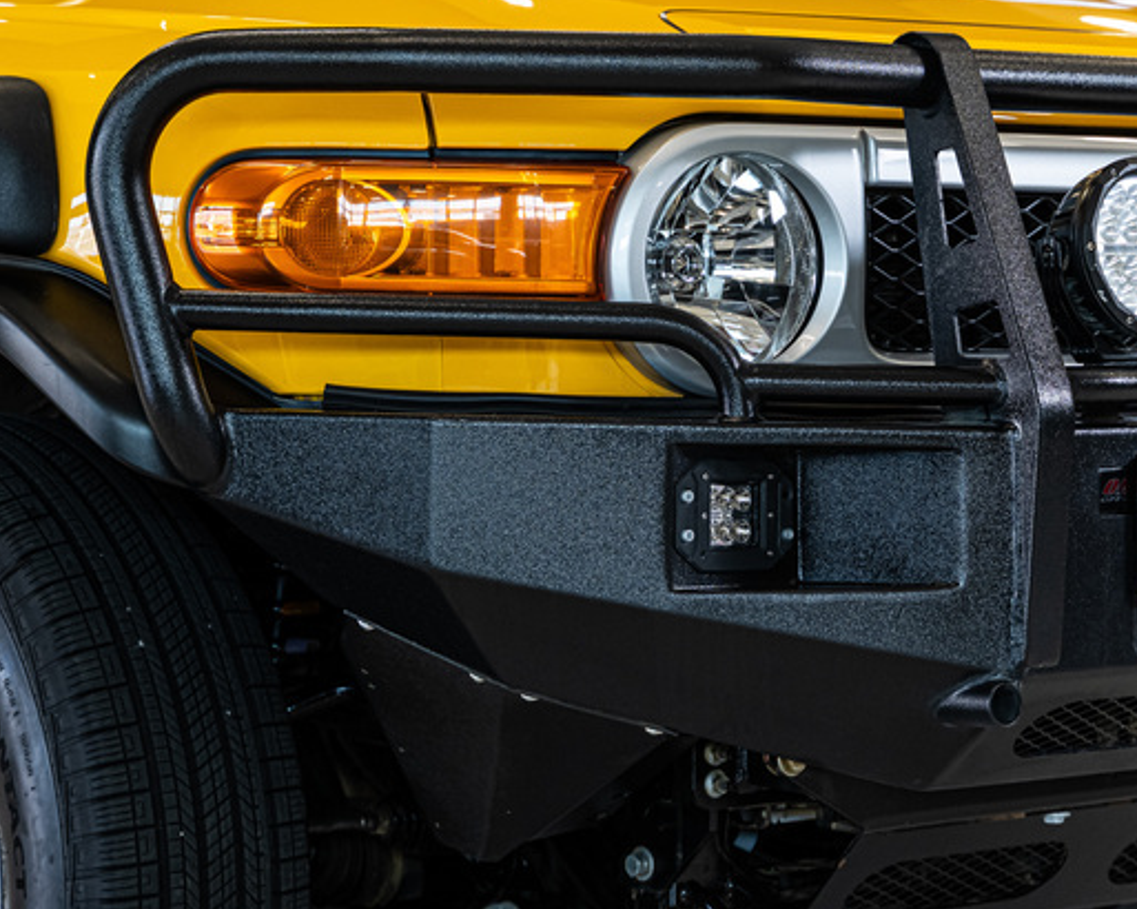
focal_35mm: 118
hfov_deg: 16.1
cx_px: 974
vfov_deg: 13.1
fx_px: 3969
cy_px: 441
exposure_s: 1/125
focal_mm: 63
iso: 640
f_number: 4
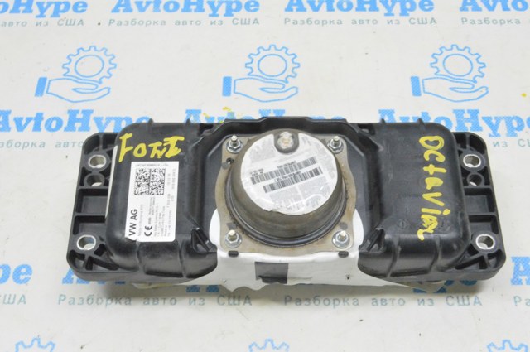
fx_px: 684
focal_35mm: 46
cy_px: 176
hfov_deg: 42.4
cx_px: 265
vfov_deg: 28.9
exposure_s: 1/15
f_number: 20
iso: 6400
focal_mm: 31
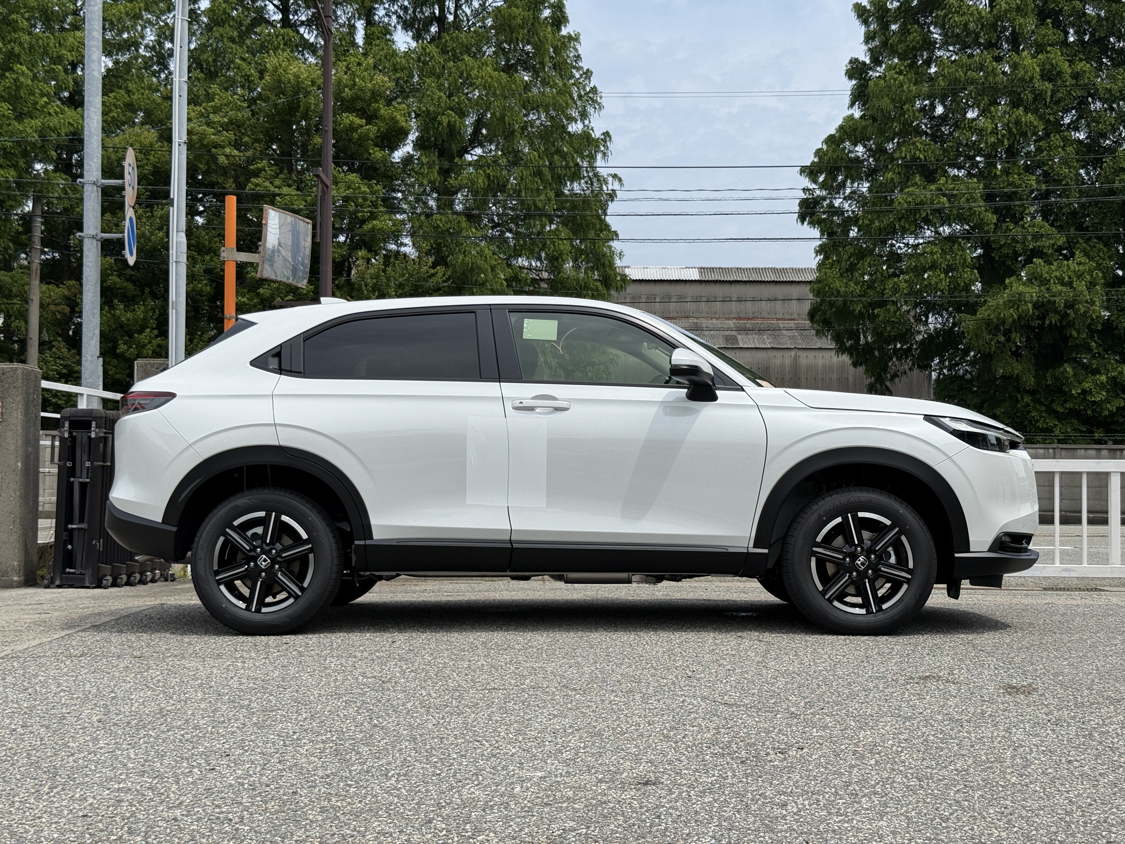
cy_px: 422
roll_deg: -0.9
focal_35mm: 48
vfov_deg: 30.3
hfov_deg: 39.7
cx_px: 562
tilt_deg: +3.1
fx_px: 1560
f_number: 1.78
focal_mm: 6.76
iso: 64
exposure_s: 1/6024
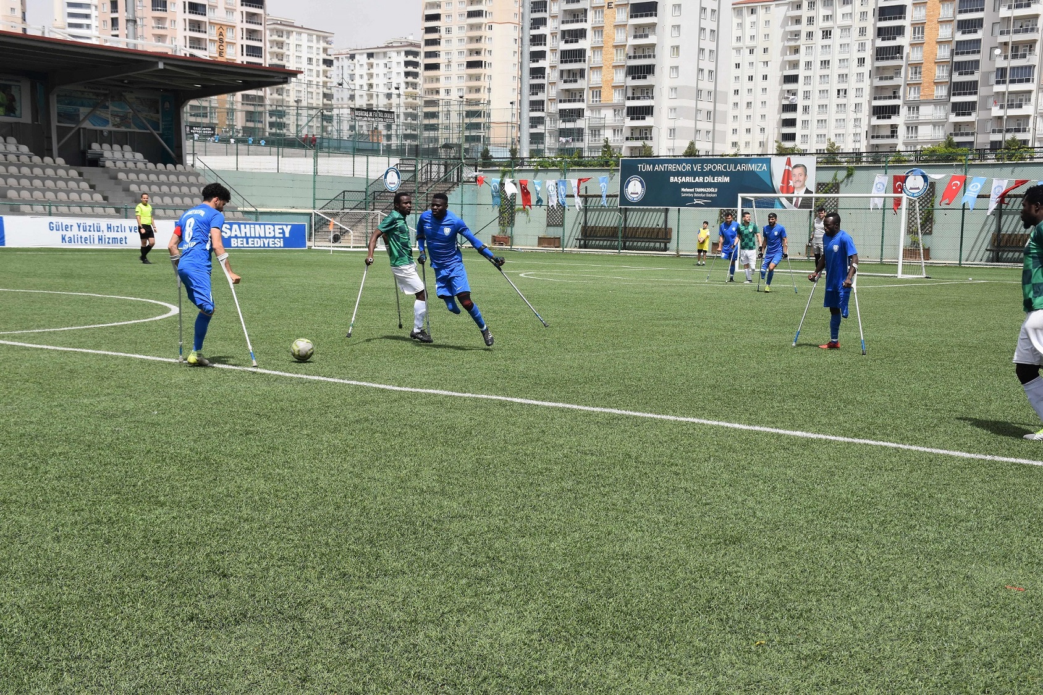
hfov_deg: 37.9
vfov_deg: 25.7
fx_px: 1521
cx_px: 522
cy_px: 348
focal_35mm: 52
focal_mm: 35
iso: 200
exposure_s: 1/500
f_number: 8
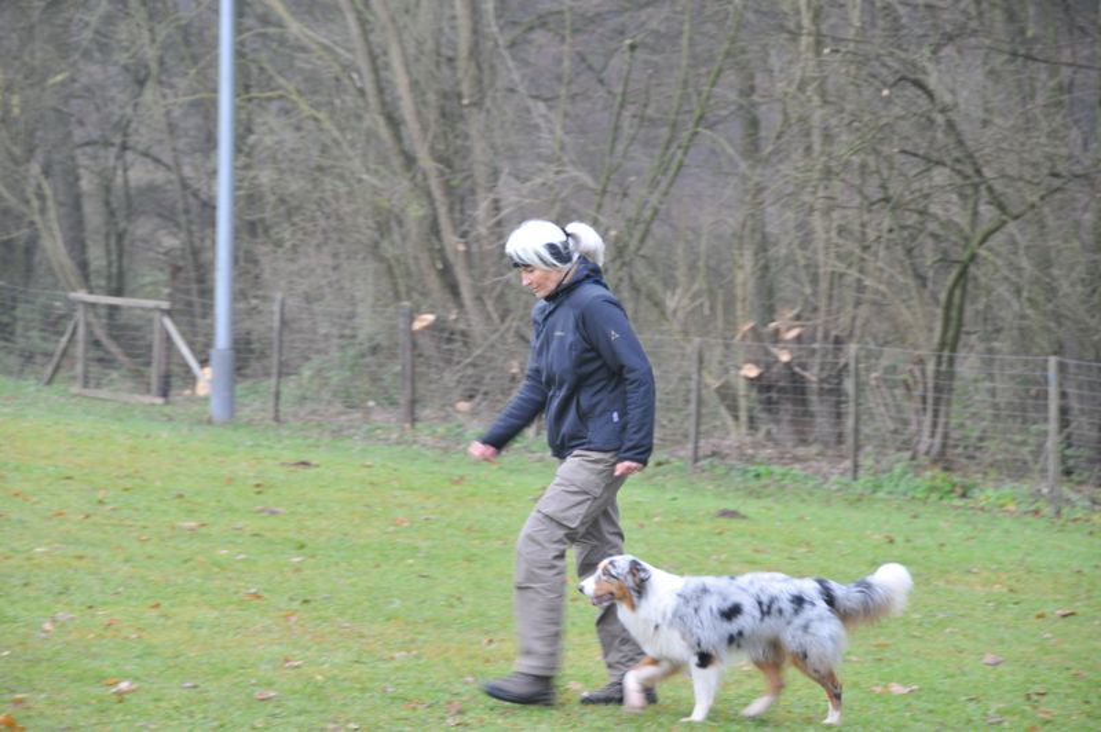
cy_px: 366
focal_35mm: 168
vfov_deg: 8.2
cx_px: 550
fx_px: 5134
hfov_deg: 12.2
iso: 400
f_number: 6.3
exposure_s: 1/60
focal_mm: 112
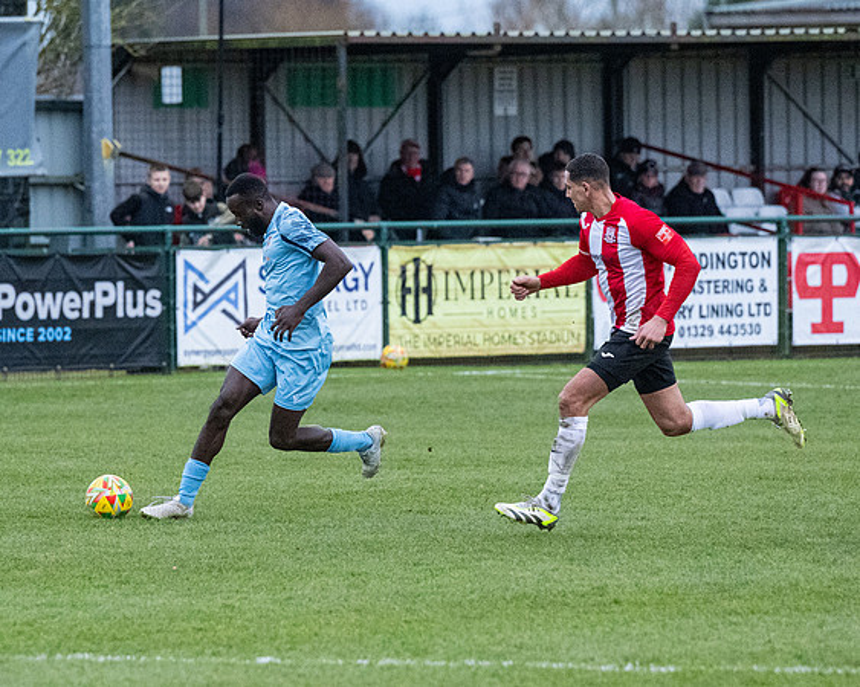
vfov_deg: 4.4
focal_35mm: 351
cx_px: 296
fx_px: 8919
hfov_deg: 5.5
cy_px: 323
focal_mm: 185
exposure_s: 1/1250
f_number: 4
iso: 5000
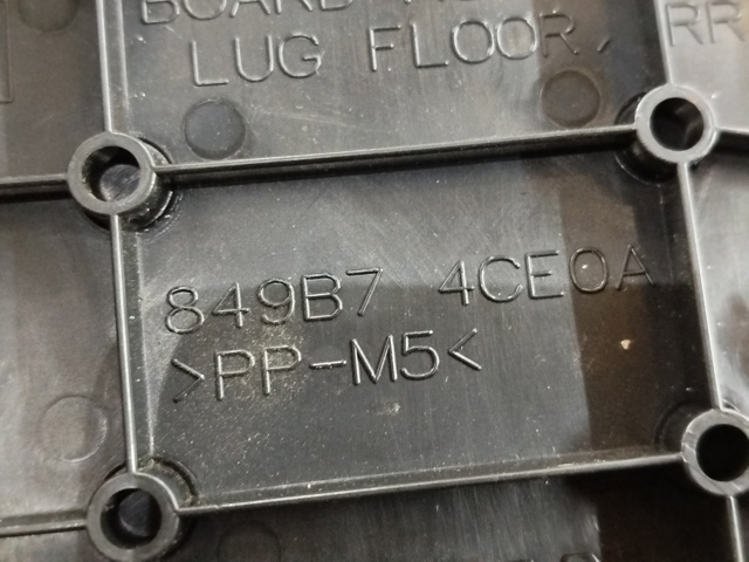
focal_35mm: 48
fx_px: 1039
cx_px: 374
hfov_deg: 39.7
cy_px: 281
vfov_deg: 30.3
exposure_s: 1/17
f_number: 1.7
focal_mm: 5.31
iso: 2000
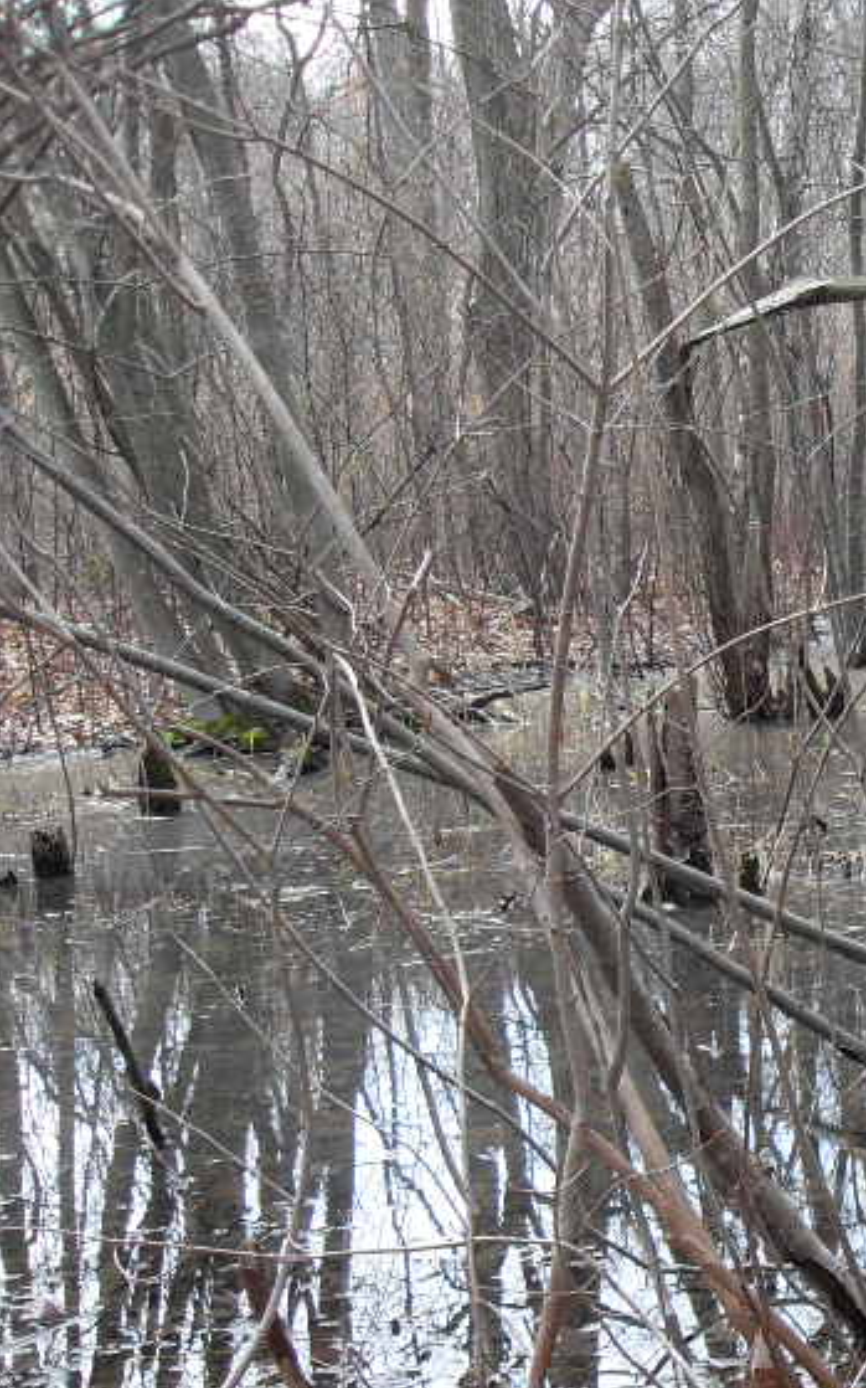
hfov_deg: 17.8
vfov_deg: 30.9
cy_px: 891
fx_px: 2494
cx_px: 1266
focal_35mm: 66
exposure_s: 1/250
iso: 80
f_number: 2.8
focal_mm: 6.3
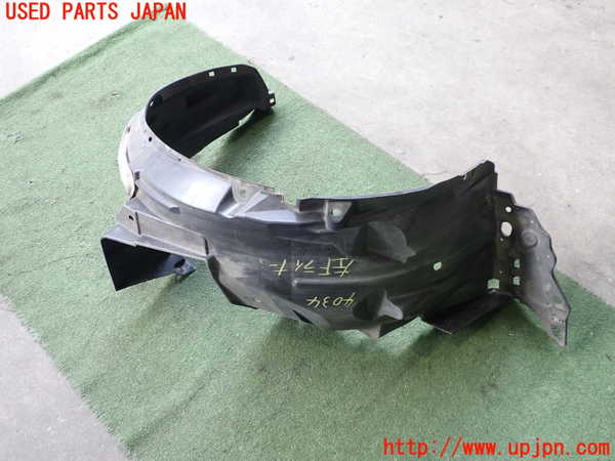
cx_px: 308
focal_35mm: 32
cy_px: 230
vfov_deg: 44.2
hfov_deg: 56.8
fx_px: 569
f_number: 2.4
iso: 200
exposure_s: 1/50
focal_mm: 5.79
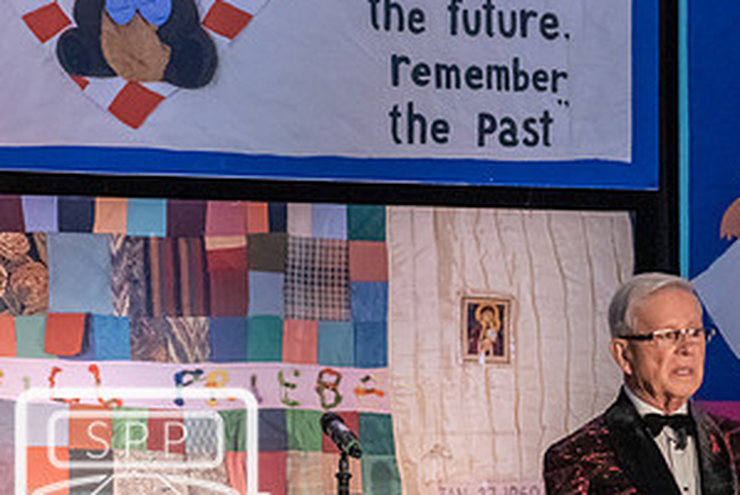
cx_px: 658
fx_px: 7963
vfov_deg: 3.6
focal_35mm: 387
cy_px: 405
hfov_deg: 5.3
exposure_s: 1/125
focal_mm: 130
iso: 7200
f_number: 4.8
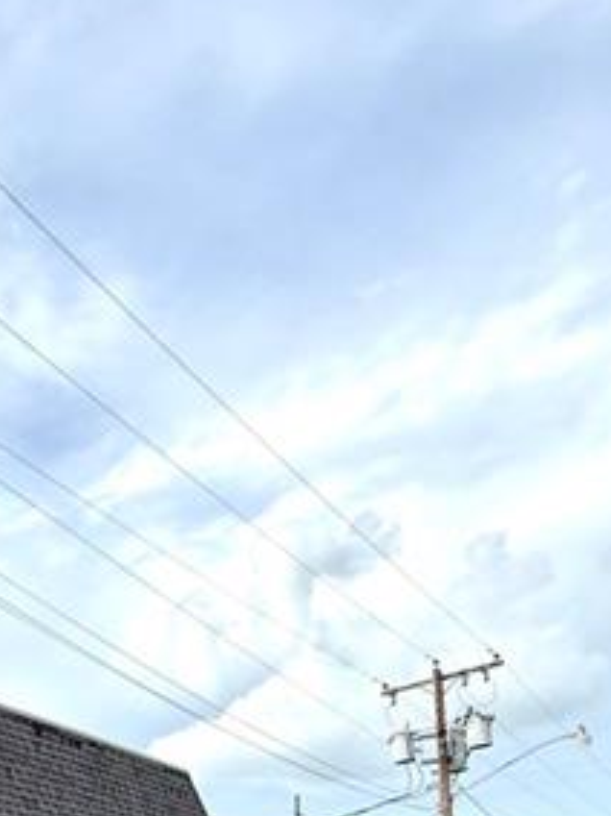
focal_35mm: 38
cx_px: -199
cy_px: 943
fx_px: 895
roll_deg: -1.2
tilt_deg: +3.1
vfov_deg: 38.4
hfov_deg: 29.6
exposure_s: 1/1534
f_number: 2.2
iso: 64
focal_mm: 2.22
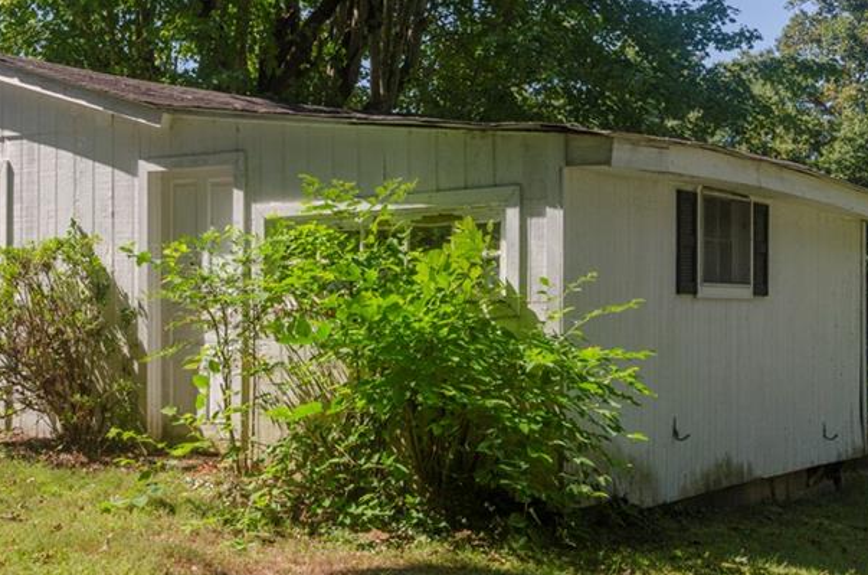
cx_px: 312
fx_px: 1347
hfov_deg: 35.5
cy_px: 233
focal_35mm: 56
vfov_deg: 24.0
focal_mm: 22
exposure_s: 1/400
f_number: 9
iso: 320
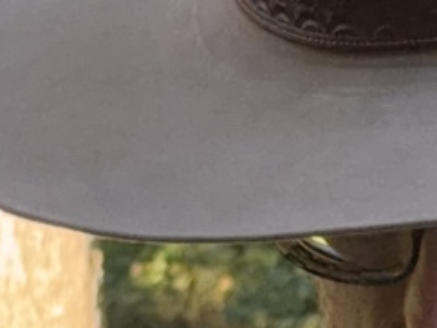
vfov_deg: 7.3
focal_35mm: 203
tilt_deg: -0.6
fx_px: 2565
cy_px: -27
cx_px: 500
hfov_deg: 9.6
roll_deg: +0.5
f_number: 1.78
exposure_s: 1/359
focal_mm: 6.76
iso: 80
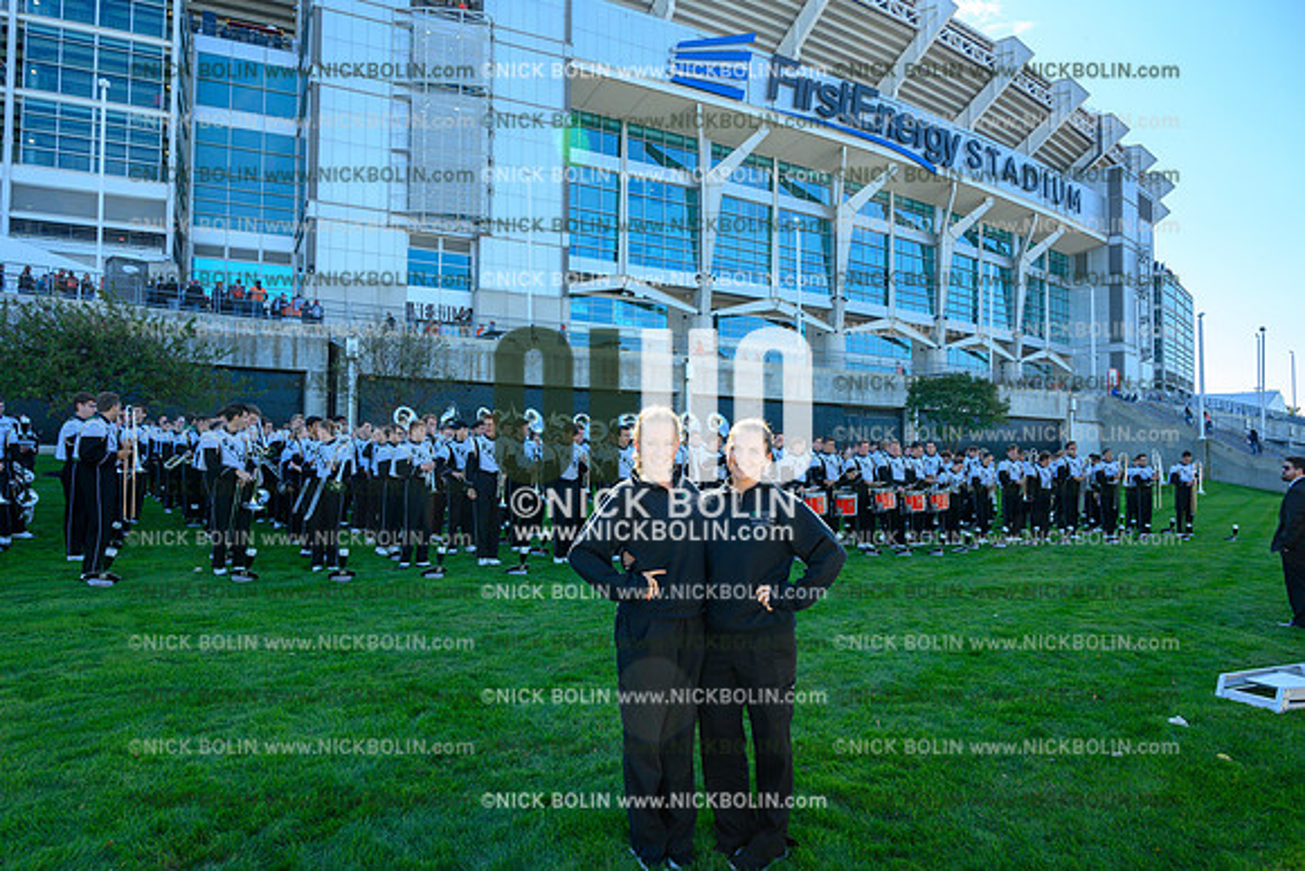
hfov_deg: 73.7
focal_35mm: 24
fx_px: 870
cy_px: 436
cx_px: 652
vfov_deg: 53.2
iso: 800
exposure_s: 1/640
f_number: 8
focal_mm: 24
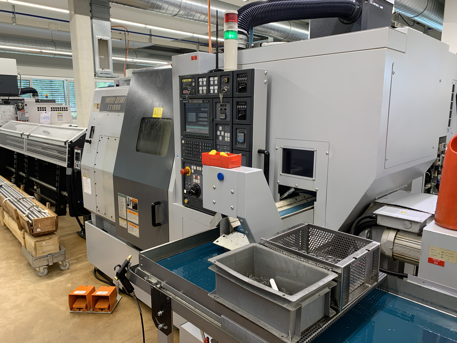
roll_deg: +0.3
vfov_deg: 53.1
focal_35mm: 26
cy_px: 172
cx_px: 228
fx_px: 343
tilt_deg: -10.4
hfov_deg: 67.3
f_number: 1.8
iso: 50
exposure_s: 1/50
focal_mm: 4.25
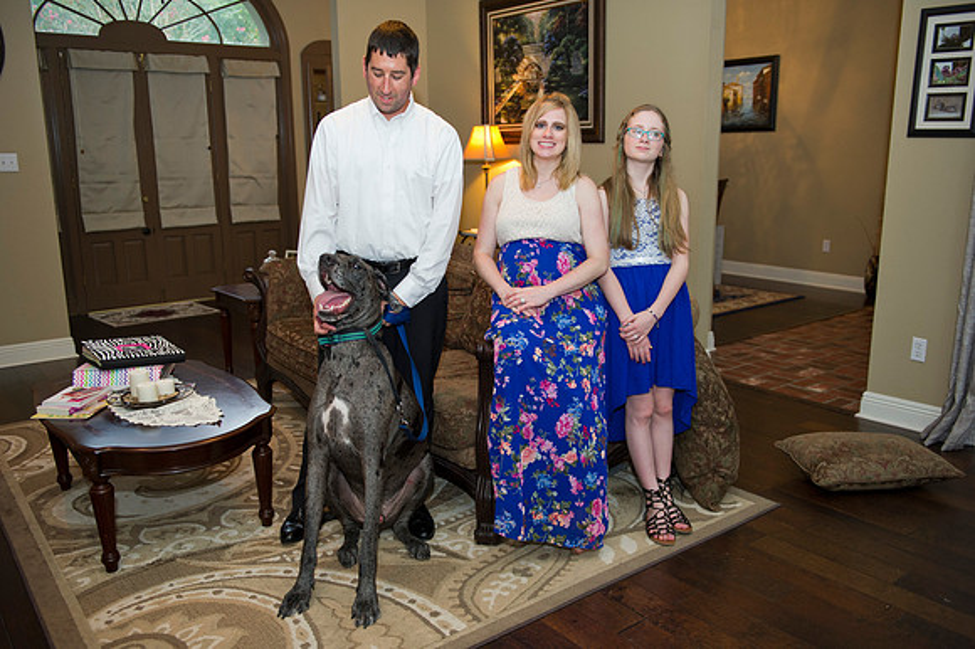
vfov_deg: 42.3
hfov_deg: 60.3
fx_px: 839
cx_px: 488
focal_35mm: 31
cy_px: 324
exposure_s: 1/100
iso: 1600
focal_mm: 31
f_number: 3.2
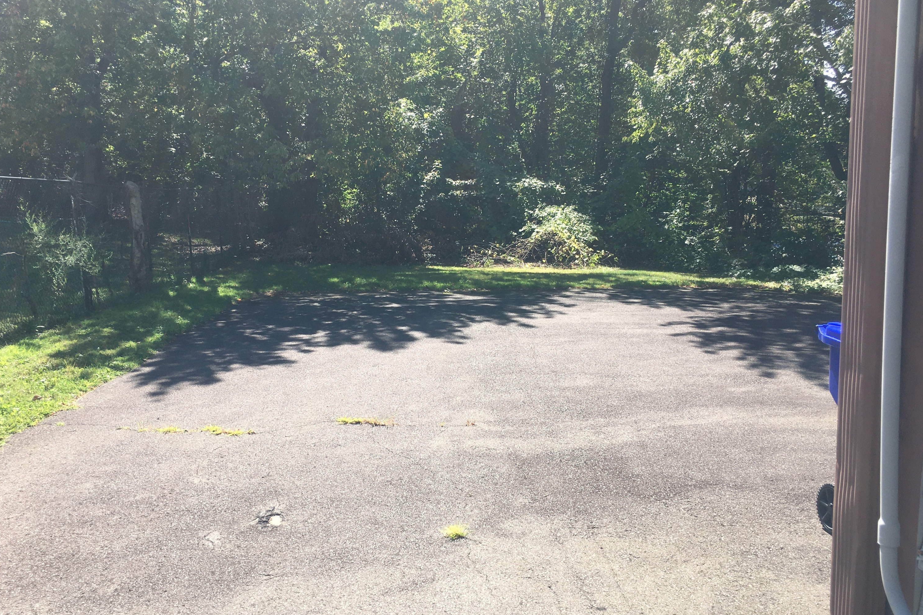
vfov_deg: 42.3
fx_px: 795
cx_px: 451
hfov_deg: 60.3
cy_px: 330
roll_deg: +0.5
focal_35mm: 31
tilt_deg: -8.6
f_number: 2.2
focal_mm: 4.15
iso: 25
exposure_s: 1/625
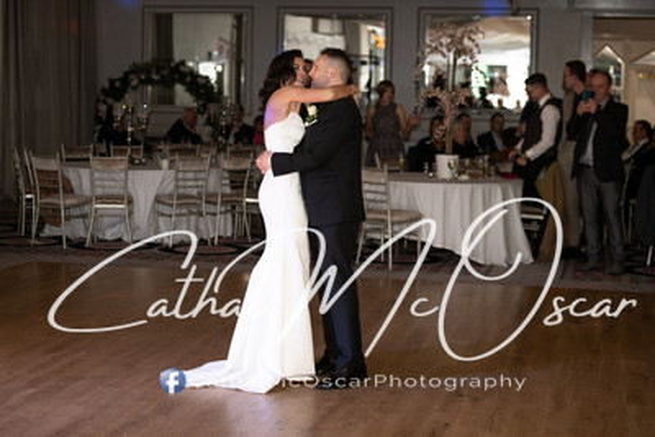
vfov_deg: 19.5
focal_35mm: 70
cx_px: 328
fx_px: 1274
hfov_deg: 28.8
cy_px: 218
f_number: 2.8
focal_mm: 70
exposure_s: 1/250
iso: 640
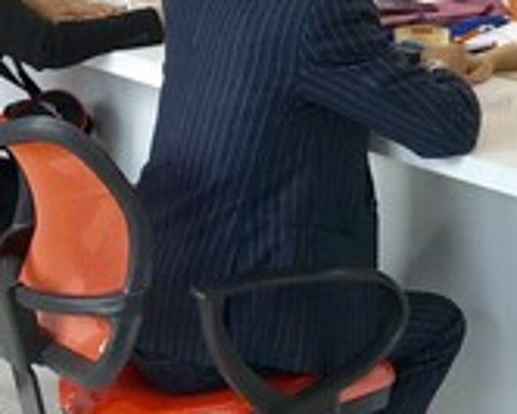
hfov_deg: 15.3
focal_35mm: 112
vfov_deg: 13.6
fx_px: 1715
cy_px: -3
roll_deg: -1.9
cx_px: 856
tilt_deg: -9.3
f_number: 1.8
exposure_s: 1/100
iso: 32
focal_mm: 3.99
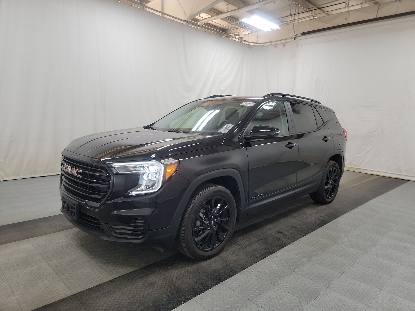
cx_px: 208
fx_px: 288
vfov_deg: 56.8
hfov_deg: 71.6
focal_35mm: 24
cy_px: 156
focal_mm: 6.7
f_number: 1.8
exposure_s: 1/59
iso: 200
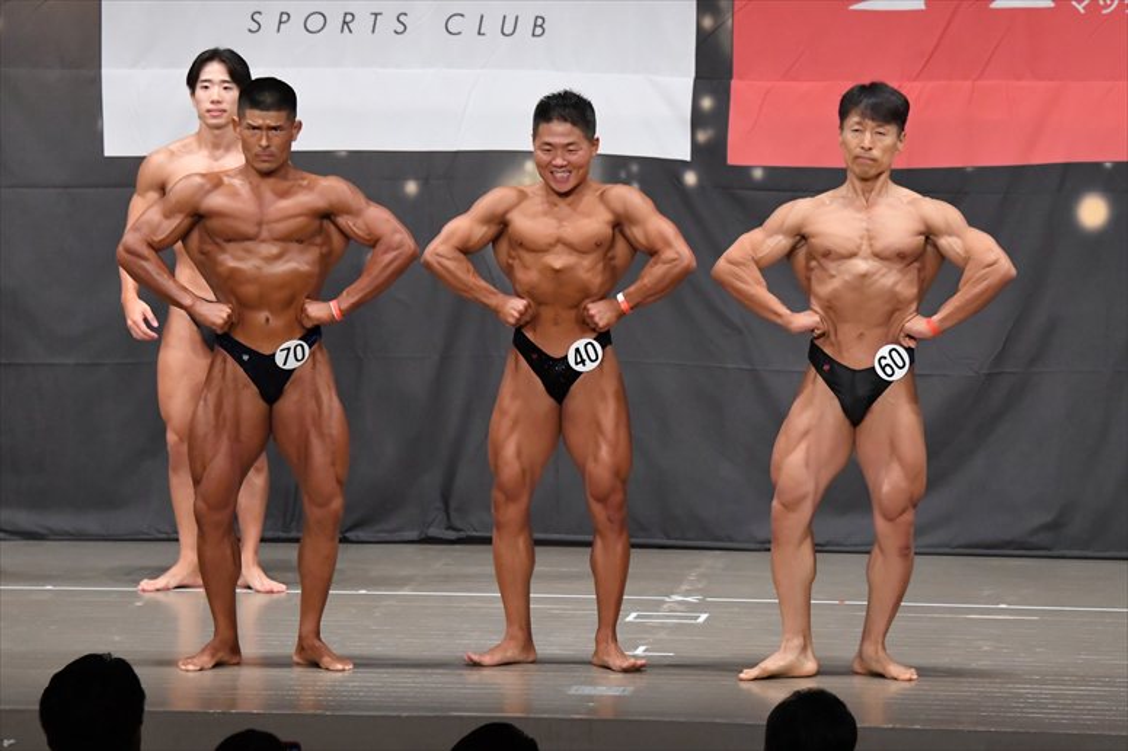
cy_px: 376
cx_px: 564
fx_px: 5731
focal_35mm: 183
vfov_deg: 7.5
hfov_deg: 11.2
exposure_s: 1/400
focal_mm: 122
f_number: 5.6
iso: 6400
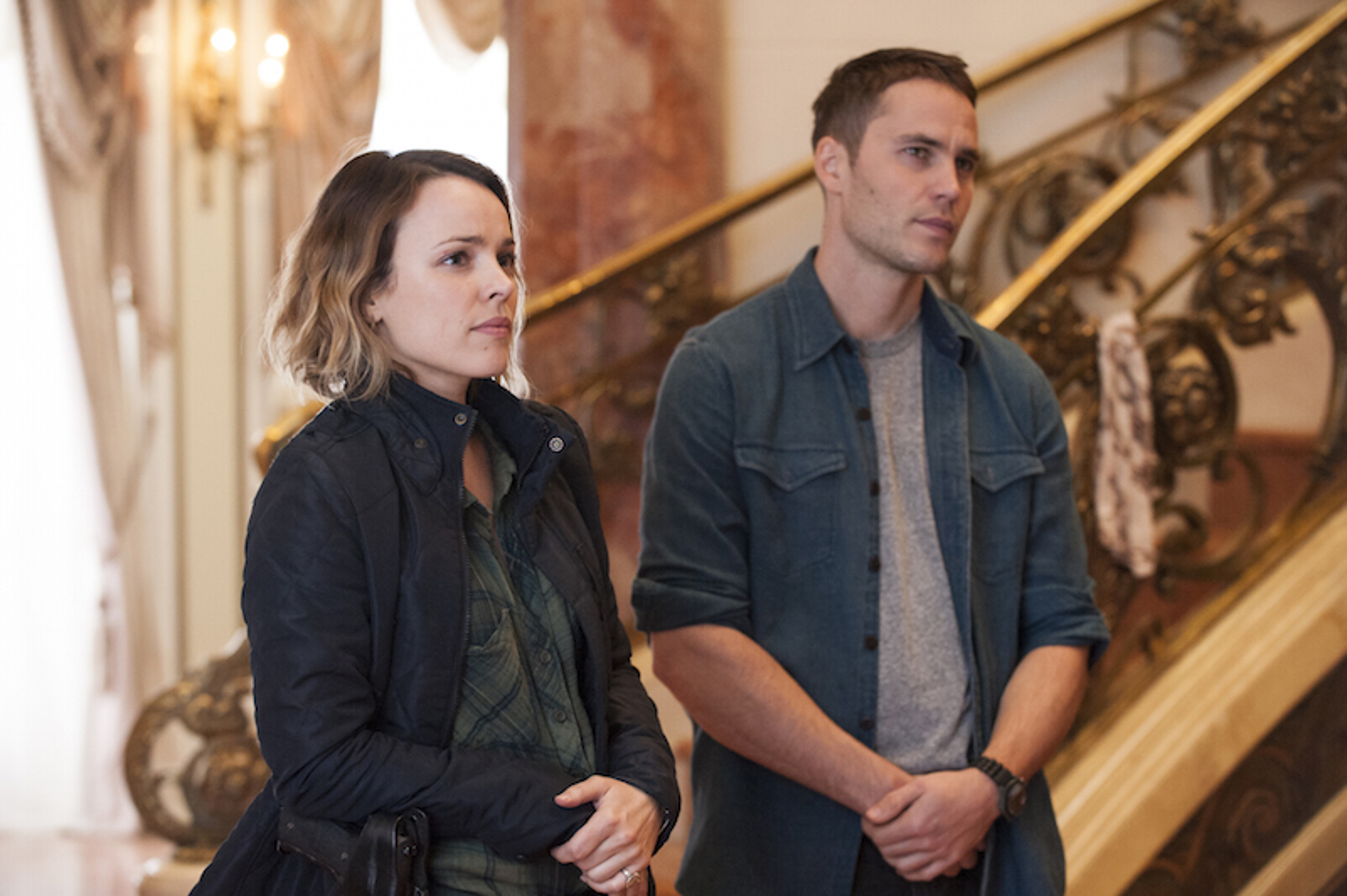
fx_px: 3664
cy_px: 448
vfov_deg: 13.9
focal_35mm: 98
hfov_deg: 20.8
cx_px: 674
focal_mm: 98
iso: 3200
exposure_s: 1/125
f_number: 4
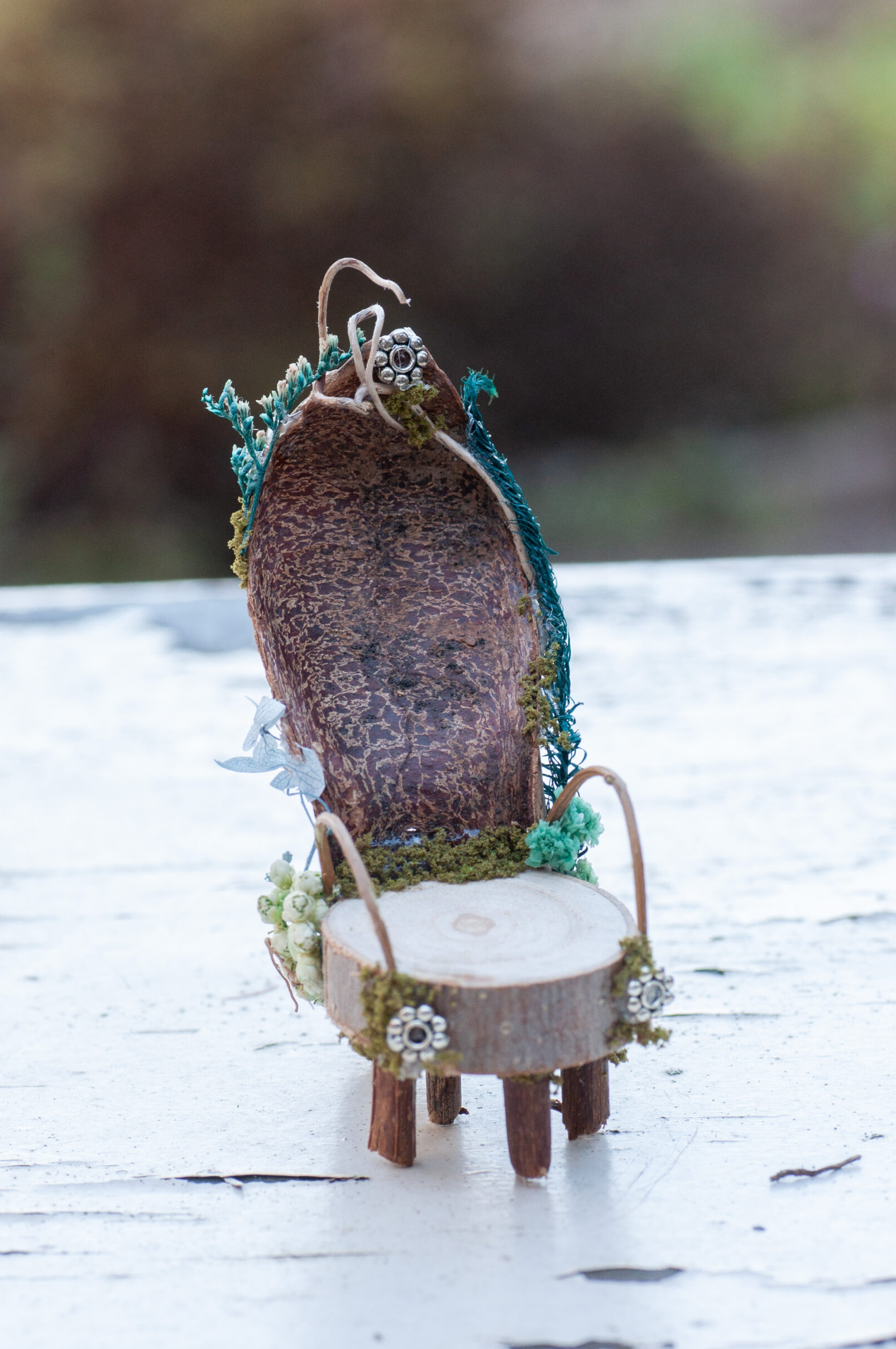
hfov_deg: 9.6
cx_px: 429
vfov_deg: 14.4
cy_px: 682
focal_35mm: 143
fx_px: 5353
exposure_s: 1/80
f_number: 10
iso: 640
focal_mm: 90
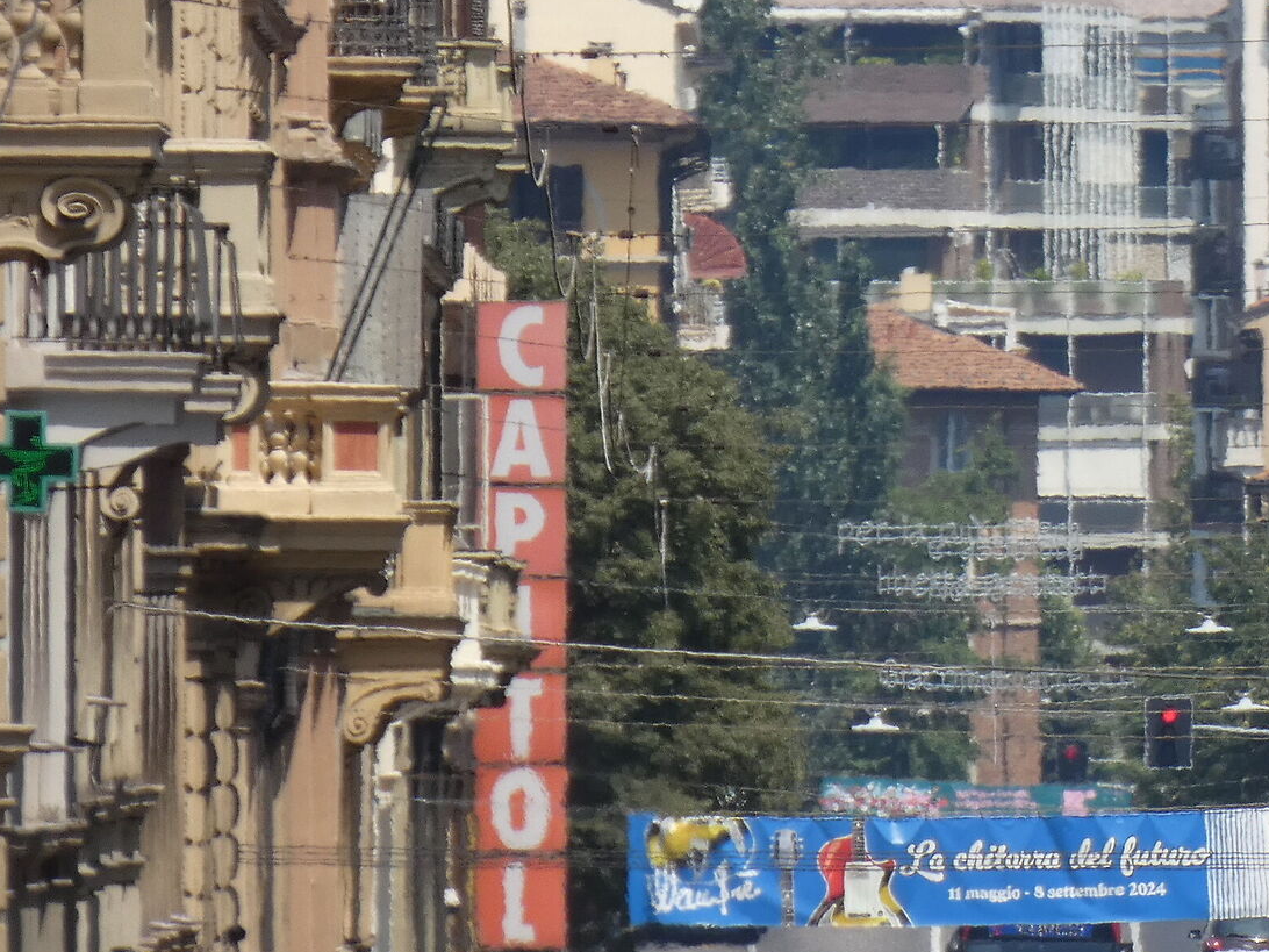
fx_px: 56382
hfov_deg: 1.3
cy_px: 1021
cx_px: 1320
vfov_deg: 1.0
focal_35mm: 1538
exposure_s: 1/400
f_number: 5.6
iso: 80
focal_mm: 125.5
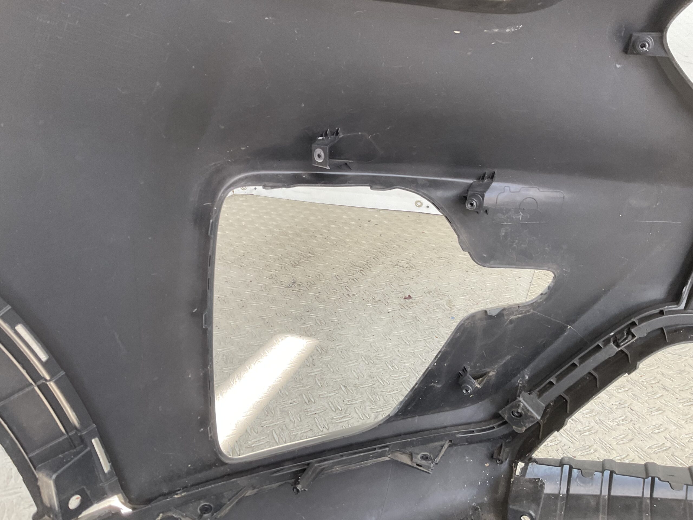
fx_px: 581
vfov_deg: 48.2
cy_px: 260
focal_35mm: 29
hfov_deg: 61.7
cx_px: 346
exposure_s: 1/100
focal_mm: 3
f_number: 1.8
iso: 40
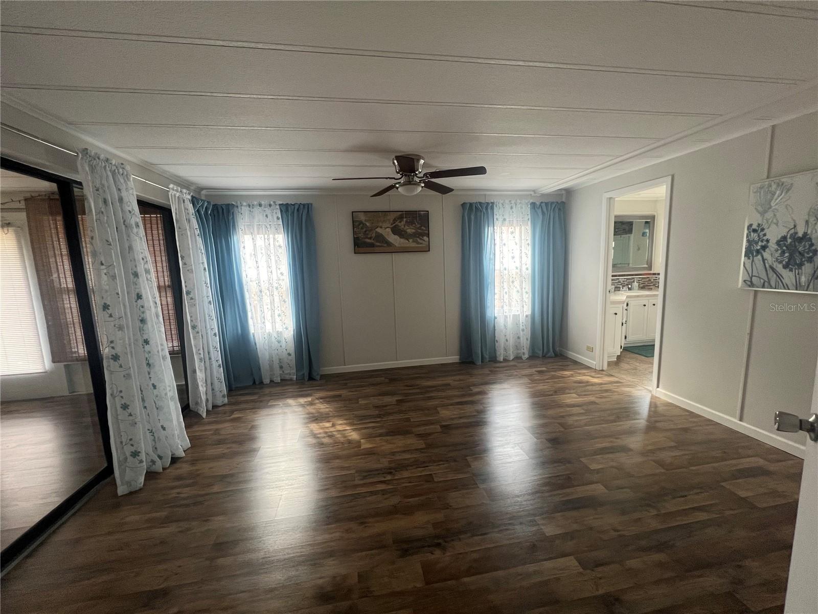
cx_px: 409
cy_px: 307
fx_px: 307
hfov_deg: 106.2
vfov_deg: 89.9
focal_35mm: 13
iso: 200
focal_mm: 1.57
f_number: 1.8
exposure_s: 1/60
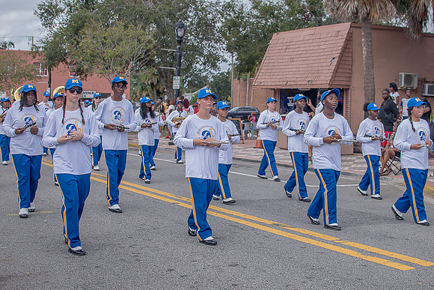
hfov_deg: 38.2
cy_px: 145
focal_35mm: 52
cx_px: 217
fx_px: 627
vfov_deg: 26.0
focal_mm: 35
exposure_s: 1/500
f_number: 4
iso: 100
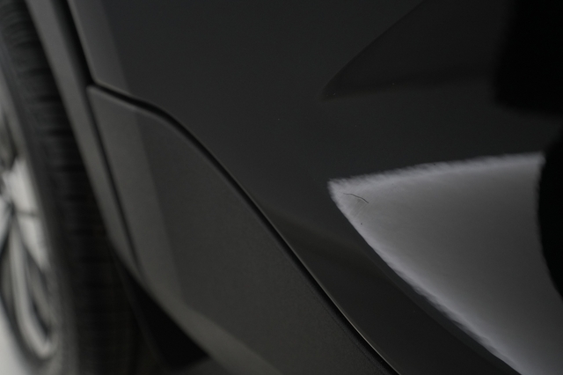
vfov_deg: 46.4
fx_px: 438
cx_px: 282
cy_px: 188
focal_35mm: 28
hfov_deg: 65.5
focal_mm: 28
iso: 2500
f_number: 4.5
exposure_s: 1/100
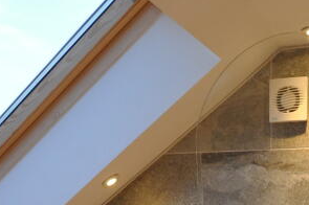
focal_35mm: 52
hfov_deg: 36.5
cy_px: 335
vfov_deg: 20.7
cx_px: 261
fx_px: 446
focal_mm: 10
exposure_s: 1/60
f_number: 5
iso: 1000
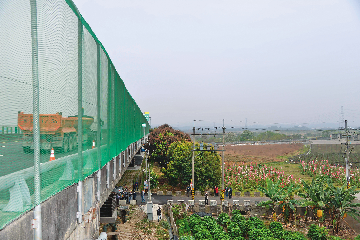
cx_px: 180
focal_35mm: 32
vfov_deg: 41.1
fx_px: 320
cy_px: 120
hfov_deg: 58.7
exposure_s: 1/125
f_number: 5.6
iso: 110
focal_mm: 32
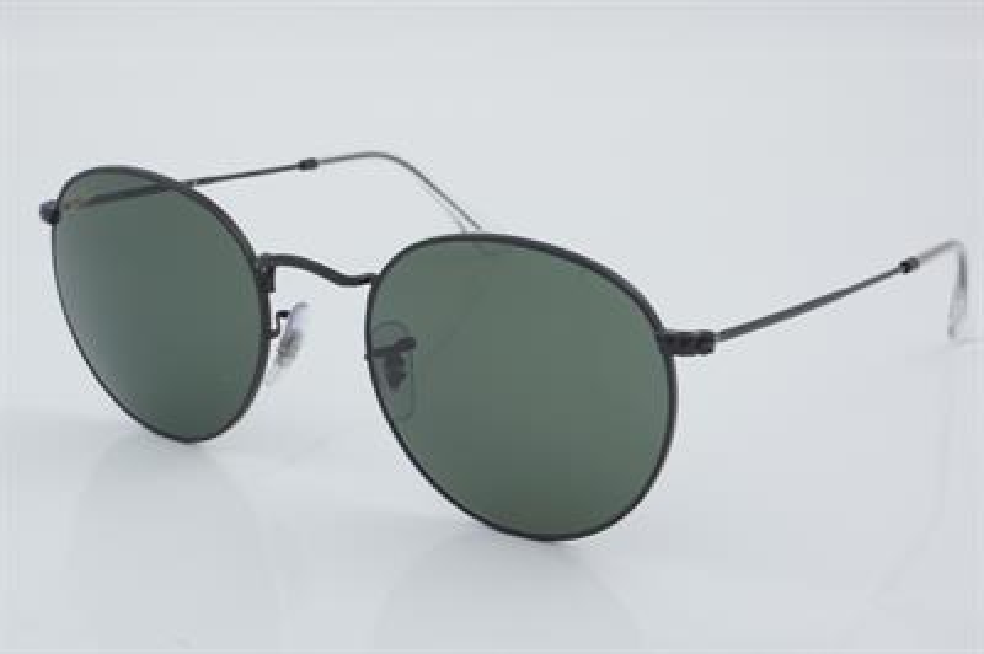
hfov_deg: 27.0
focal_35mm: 75
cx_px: 492
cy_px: 327
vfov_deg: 18.2
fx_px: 2048
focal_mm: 50
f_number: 32
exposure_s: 1/4
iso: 100
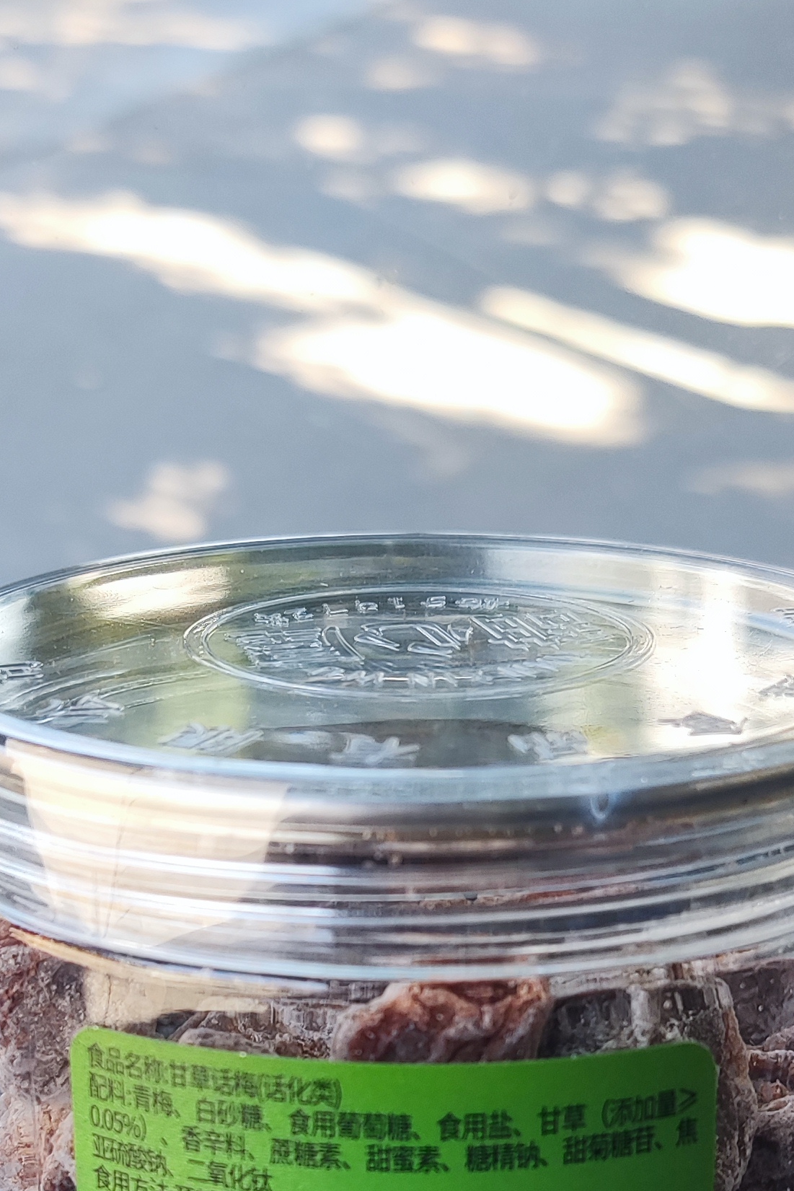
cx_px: 320
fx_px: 2084
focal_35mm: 63
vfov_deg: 31.2
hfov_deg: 21.5
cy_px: 922
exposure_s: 1/103
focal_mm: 4.71
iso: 50
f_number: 1.79
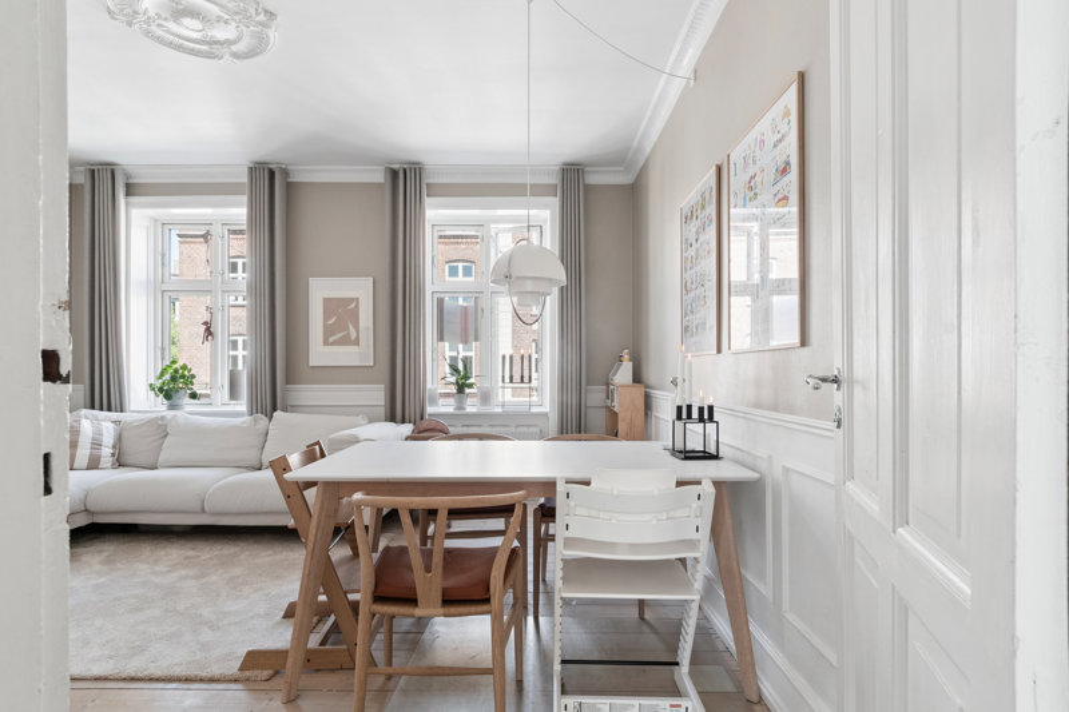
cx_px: 534
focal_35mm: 18
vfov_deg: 67.4
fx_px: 534
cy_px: 356
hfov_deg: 90.0
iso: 200
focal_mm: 12
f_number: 10
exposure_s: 1/10
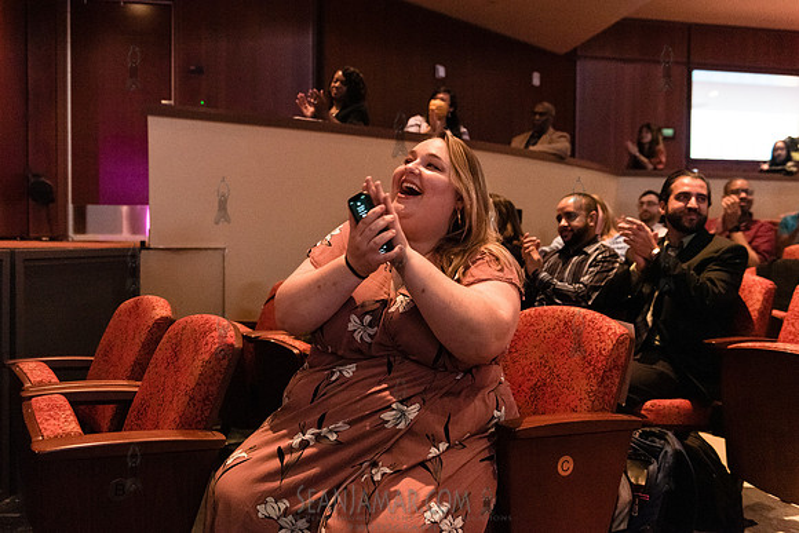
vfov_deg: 38.7
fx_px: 760
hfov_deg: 55.5
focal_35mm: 34
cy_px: 266
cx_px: 400
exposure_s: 1/200
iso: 4000
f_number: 3.5
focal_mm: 32
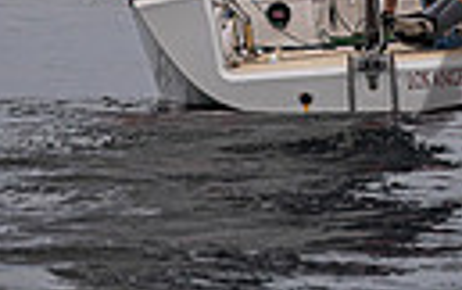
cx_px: 456
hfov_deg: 1.0
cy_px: -271
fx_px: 27673
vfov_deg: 0.6
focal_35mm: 2195
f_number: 5.6
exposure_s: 1/5000
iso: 400
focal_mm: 400
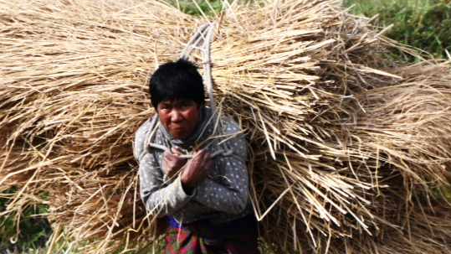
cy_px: 145
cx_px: 230
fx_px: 6971
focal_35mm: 583
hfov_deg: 3.7
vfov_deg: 2.1
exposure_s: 1/1600
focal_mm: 300
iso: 1250
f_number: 10
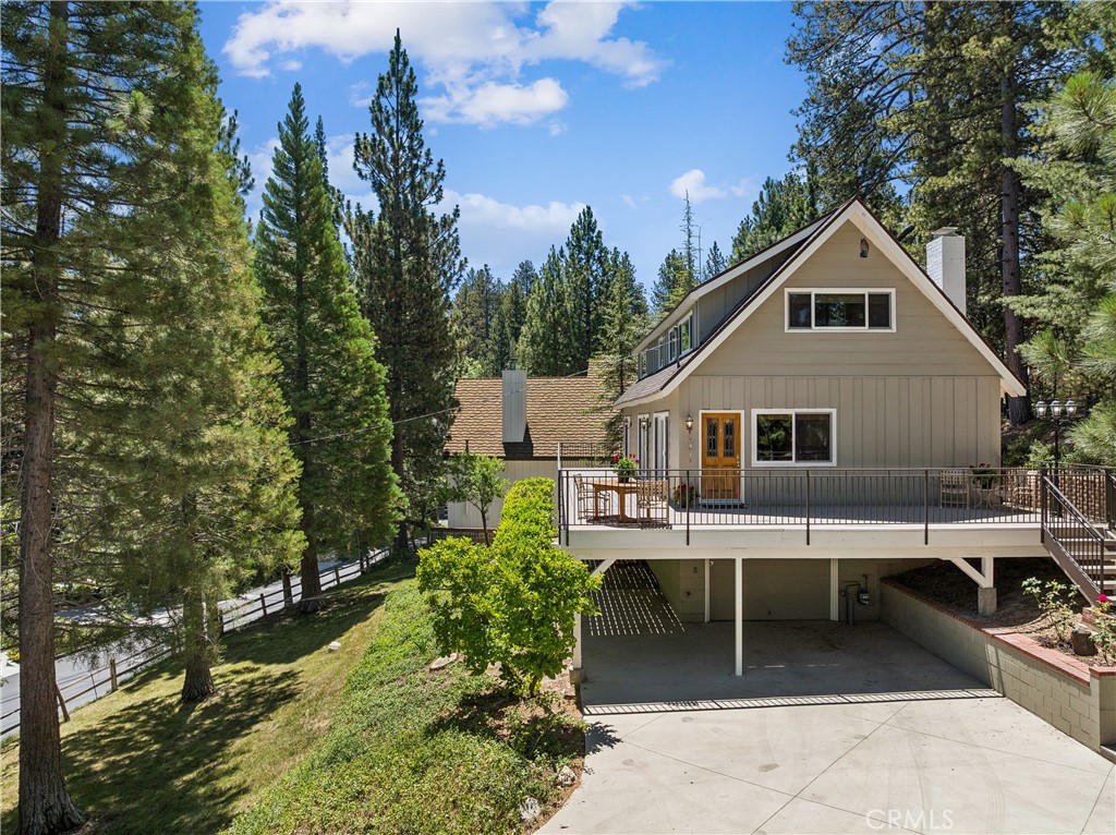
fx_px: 773
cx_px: 558
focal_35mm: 24
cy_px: 418
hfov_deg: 71.6
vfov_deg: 56.7
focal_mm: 12.3
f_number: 2.8
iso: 120
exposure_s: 1/60
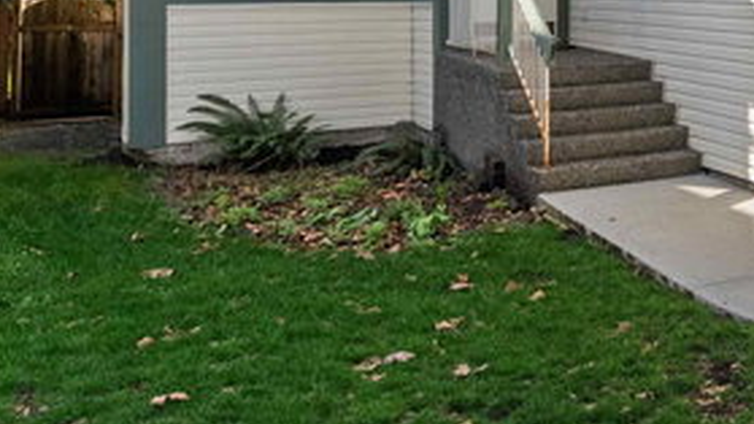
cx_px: 942
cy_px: 0
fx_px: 1002
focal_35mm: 50
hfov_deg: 32.6
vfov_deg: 23.0
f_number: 7.1
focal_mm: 16.7
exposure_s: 1/125
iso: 125
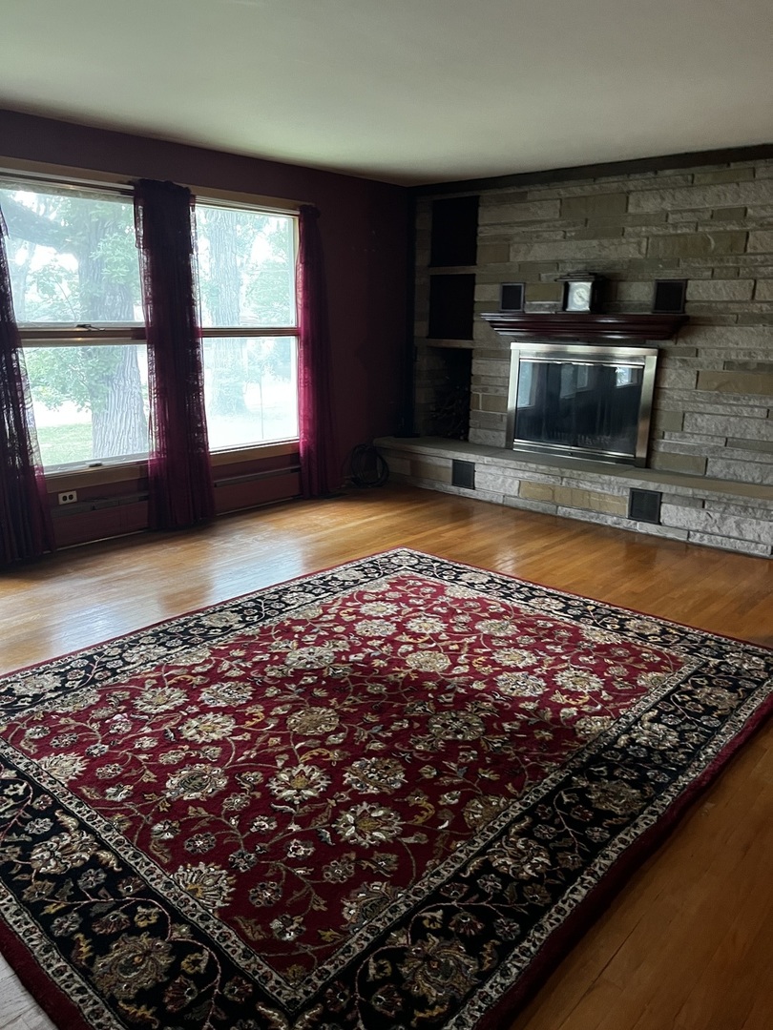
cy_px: 515
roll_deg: -2.1
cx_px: 386
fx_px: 774
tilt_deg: -15.3
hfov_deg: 53.1
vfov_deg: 67.3
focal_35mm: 26
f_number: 1.5
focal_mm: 5.7
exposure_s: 1/30
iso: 500
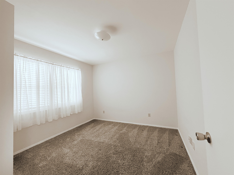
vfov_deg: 85.7
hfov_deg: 102.1
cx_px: 117
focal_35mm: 14
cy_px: 88
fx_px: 95
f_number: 2.2
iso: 320
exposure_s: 1/120
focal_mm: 2.22
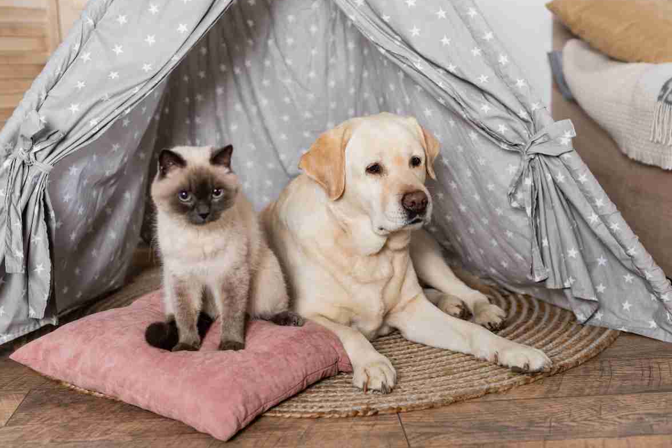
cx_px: 338
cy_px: 221
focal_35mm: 51
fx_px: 952
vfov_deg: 26.5
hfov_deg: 38.9
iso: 100
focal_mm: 50
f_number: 3.5
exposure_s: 1/160
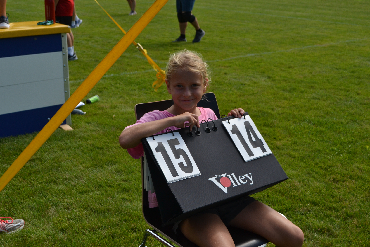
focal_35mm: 49
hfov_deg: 40.3
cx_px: 183
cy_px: 122
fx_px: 504
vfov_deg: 27.5
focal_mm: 32
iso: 400
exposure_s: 1/1600
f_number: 6.3
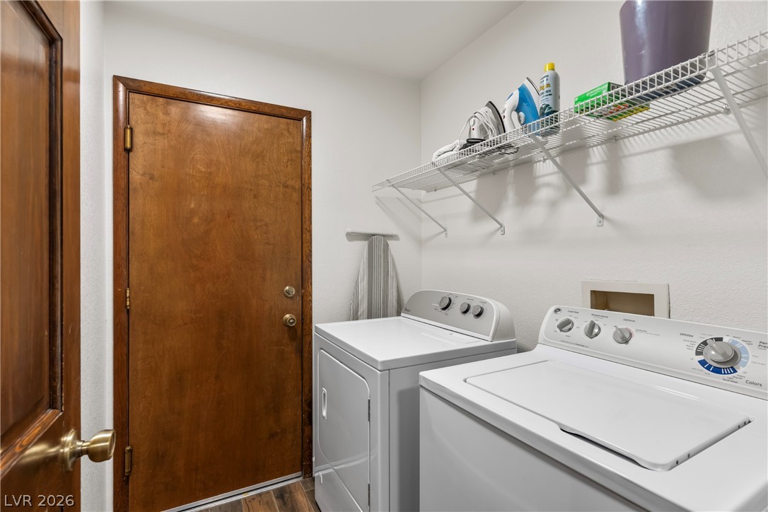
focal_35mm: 17
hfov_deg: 93.3
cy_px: 256
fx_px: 363
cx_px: 384
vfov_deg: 70.4
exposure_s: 1/4
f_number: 8
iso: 400
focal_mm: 17
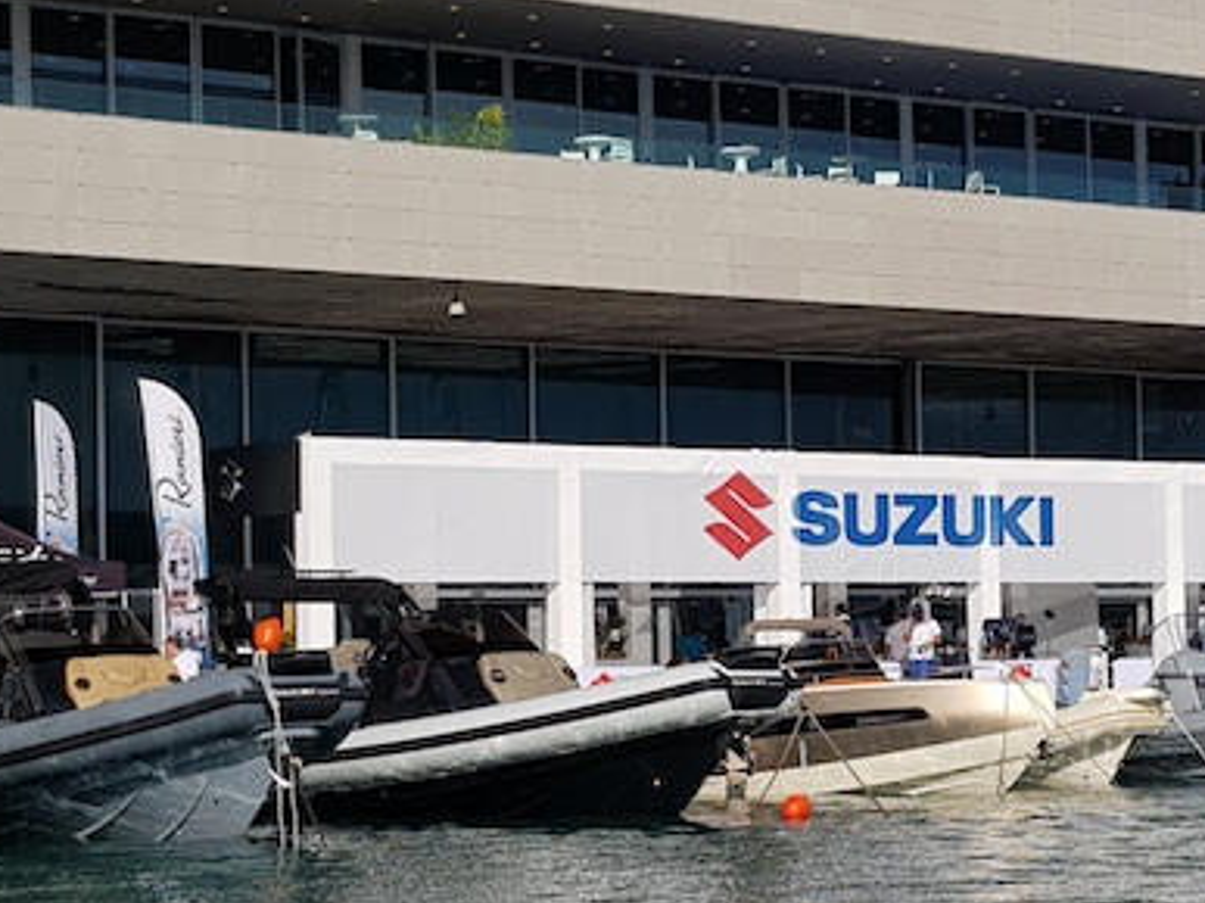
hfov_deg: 40.0
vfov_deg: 30.8
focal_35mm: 47
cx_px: 794
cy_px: 556
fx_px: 1636
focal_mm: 4.2
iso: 40
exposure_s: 1/4640
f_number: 1.7
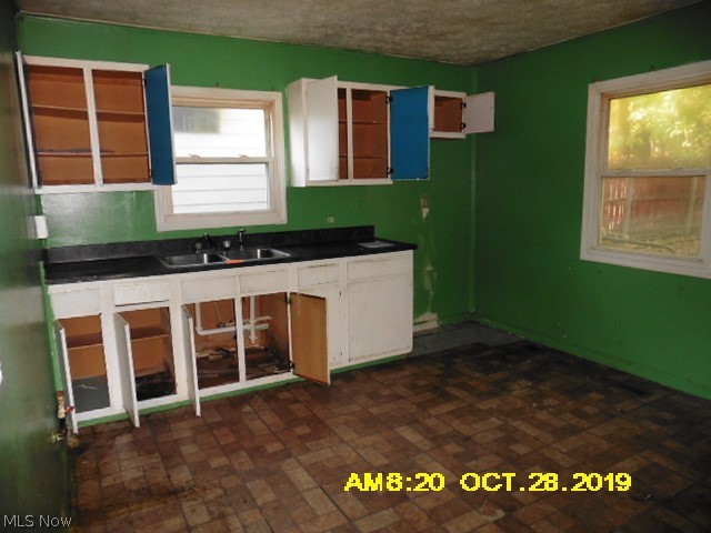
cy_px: 266
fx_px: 493
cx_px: 356
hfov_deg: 71.6
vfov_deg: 56.8
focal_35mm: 24
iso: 1000
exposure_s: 1/60
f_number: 3.3
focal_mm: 4.3
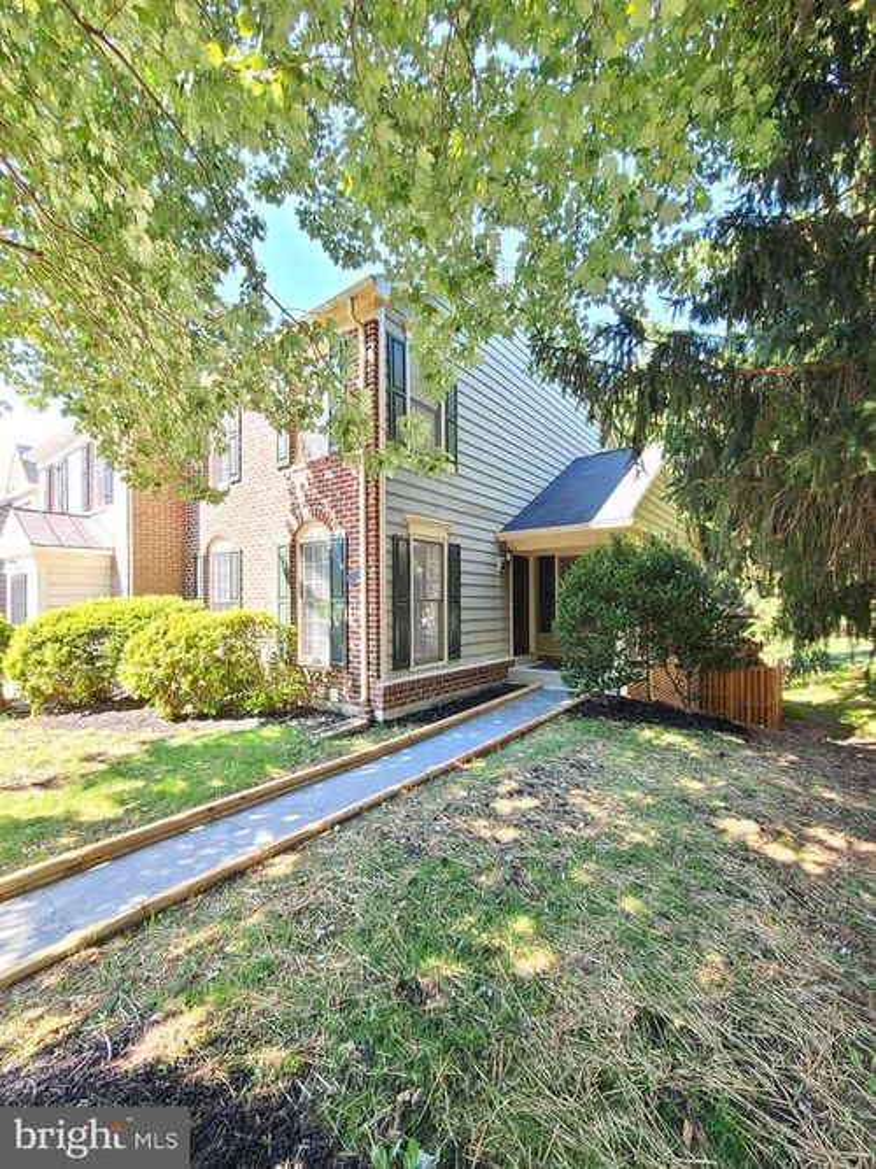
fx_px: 439
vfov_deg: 106.2
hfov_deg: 89.9
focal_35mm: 13
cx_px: 438
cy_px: 584
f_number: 2.2
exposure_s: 1/60
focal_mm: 2.2
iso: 80
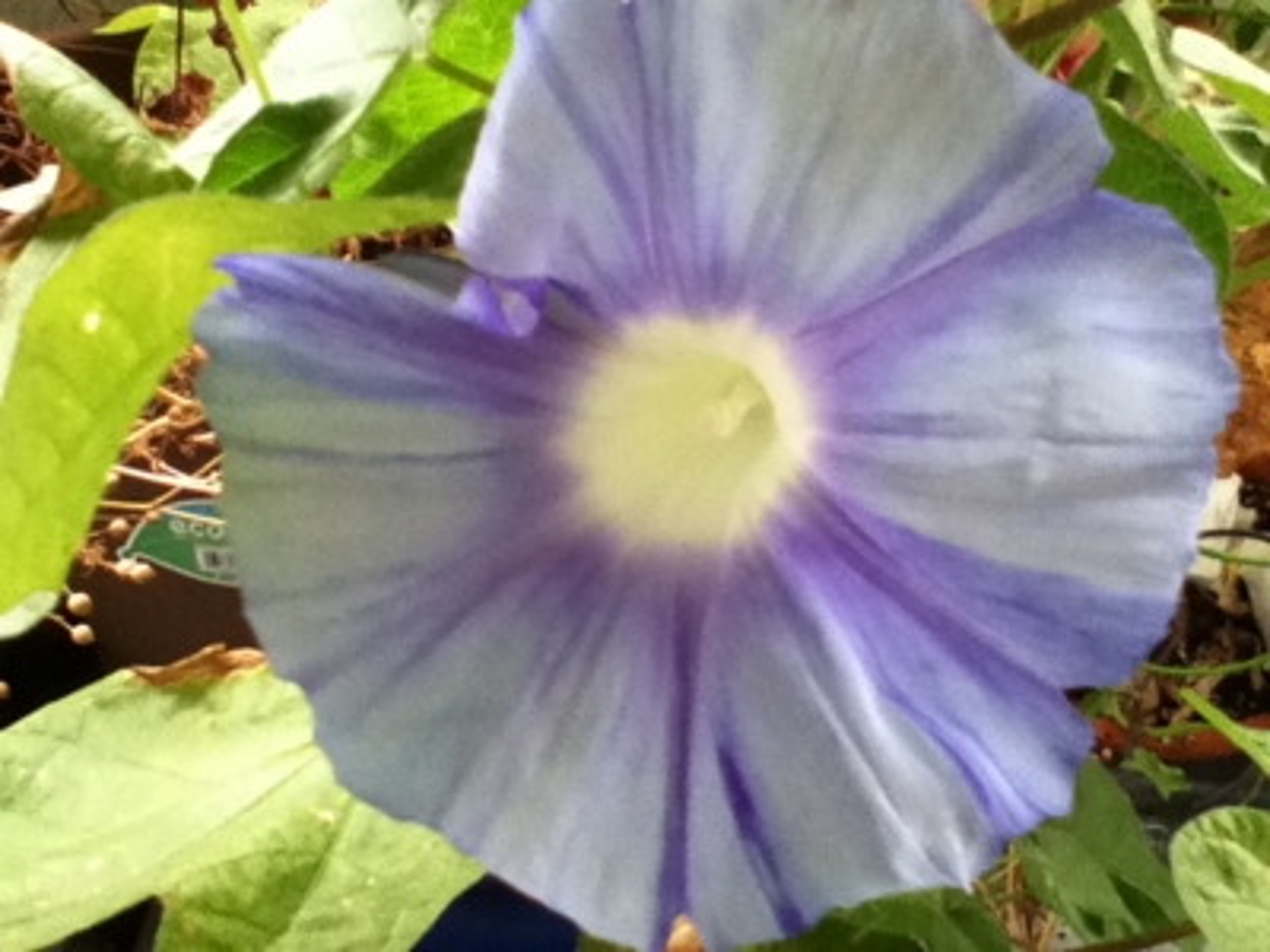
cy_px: 476
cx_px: 635
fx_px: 1174
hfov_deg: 56.8
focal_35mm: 32
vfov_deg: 44.2
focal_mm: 3.85
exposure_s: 1/30
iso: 320
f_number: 2.4
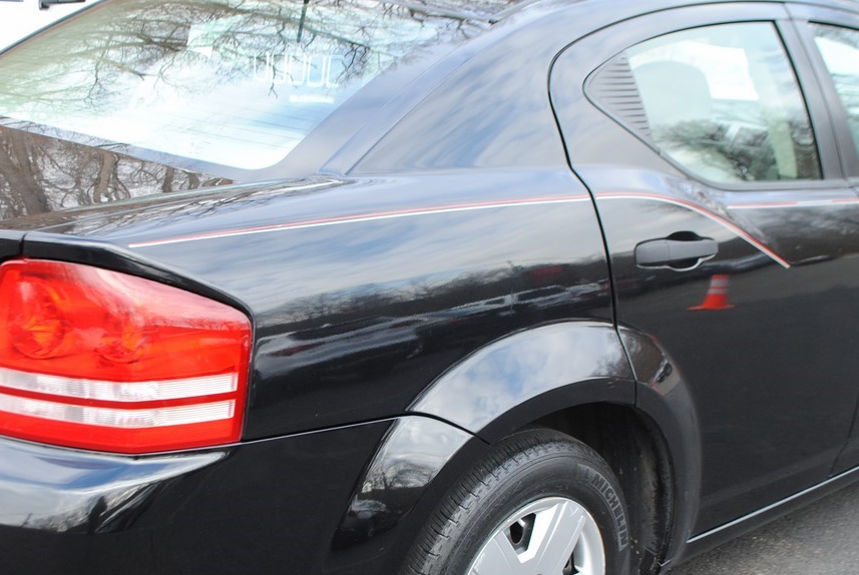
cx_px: 403
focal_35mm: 56
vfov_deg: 24.2
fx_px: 1338
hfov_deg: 35.6
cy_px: 351
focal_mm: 20
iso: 200
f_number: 5
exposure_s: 1/100
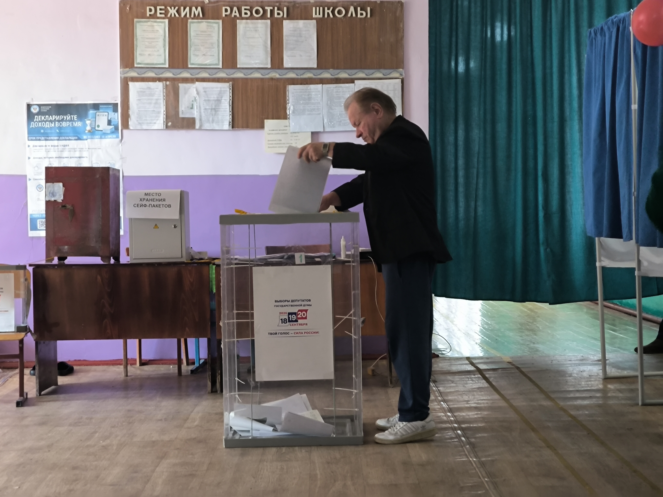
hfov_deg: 27.0
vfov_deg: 20.4
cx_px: 332
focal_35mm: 72
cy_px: 248
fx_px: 1379
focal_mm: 7.1
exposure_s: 1/100
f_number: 1.9
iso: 800
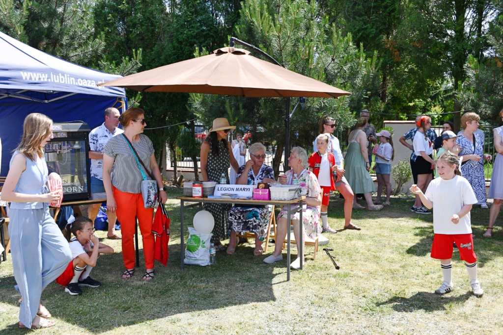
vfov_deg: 36.9
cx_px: 252
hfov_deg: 53.1
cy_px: 168
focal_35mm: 36
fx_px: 503
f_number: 8
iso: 125
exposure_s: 1/250
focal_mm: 24
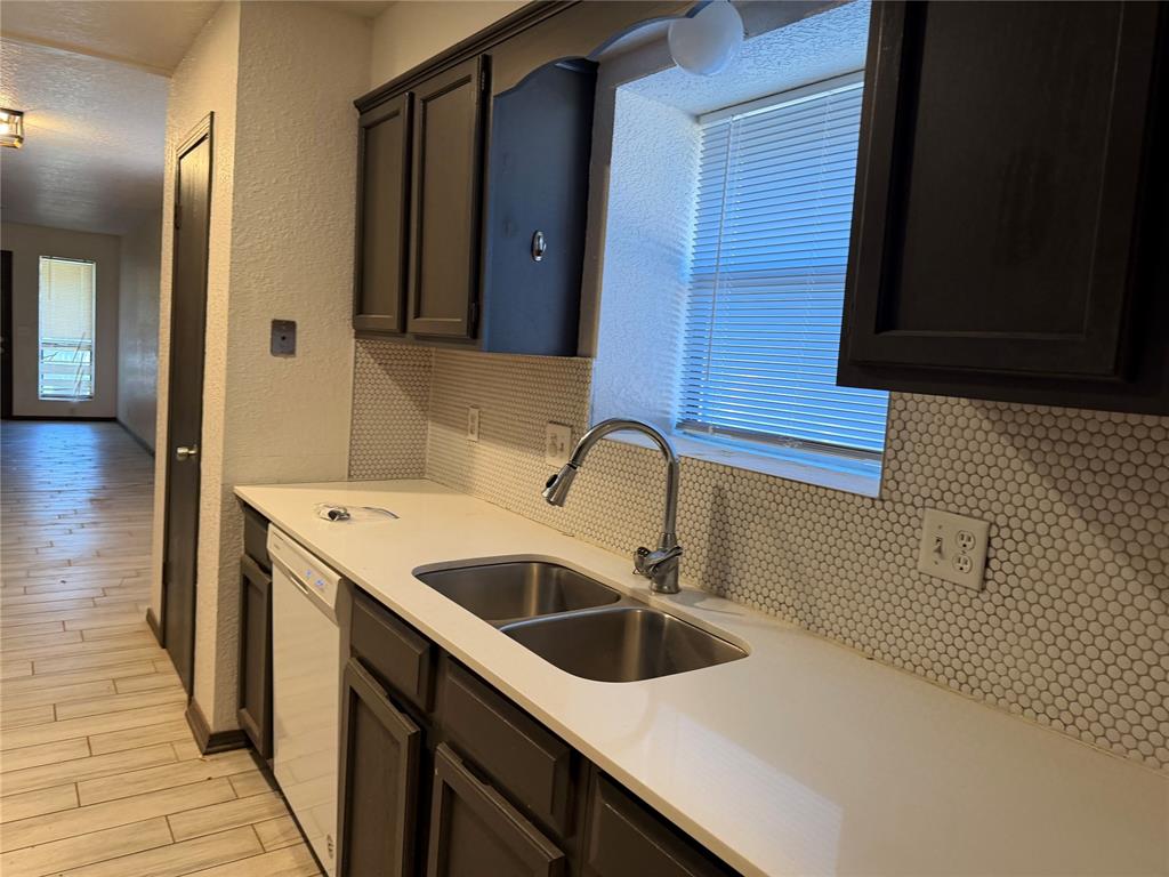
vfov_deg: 56.8
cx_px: 584
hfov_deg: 71.6
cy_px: 438
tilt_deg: -5.0
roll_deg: -5.4
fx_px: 810
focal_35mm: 24
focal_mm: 6.76
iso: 200
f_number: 1.78
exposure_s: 1/60
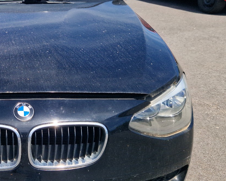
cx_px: 19
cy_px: 73
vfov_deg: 29.1
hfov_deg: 33.9
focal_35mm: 52
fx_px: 348
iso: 50
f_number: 1.8
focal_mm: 5.4
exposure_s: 1/1250
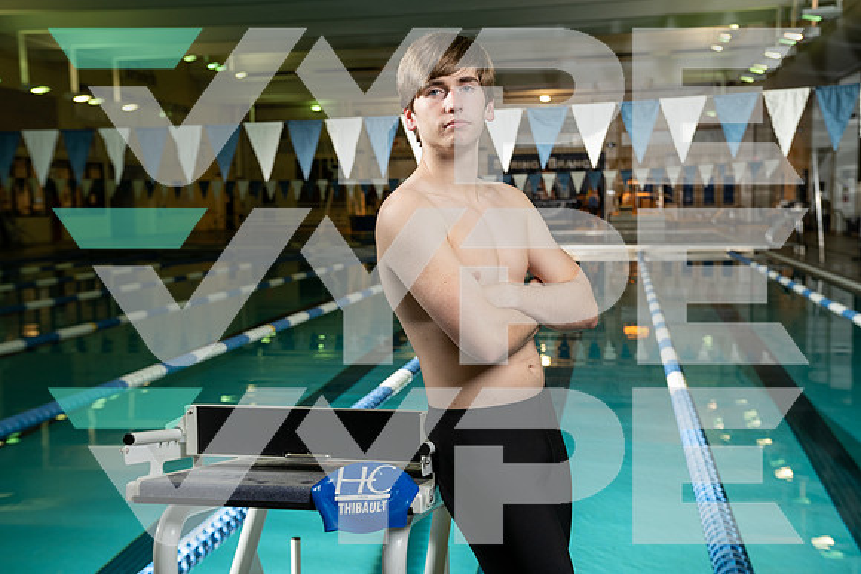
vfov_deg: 31.9
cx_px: 430
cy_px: 287
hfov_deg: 46.4
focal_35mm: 42
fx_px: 1005
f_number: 4.5
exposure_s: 1/250
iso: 640
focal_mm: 42
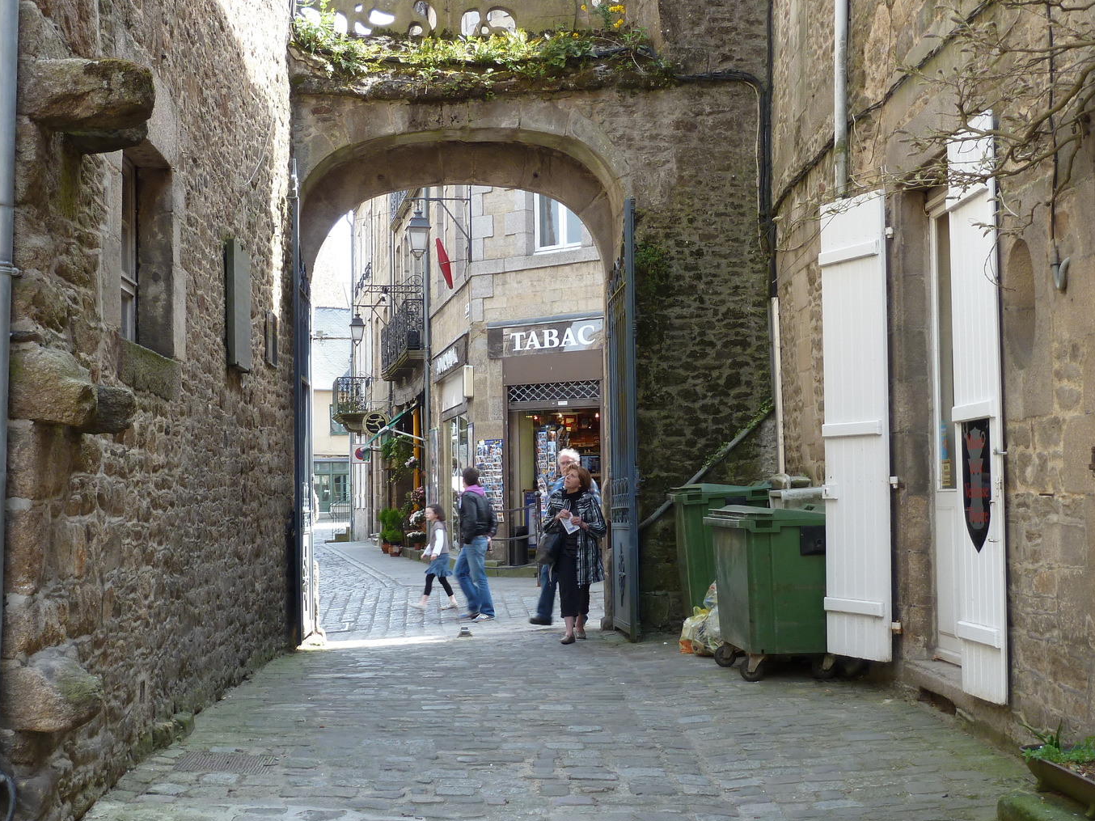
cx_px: 488
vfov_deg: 28.0
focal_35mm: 52
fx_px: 1645
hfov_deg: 36.8
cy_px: 396
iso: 80
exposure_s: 1/60
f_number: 3.7
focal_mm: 7.3
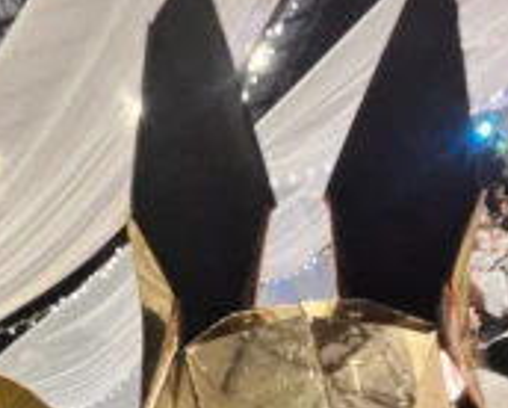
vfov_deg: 20.8
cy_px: 509
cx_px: 127
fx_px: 1024
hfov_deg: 27.5
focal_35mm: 68
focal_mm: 2.71
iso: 250
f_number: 2.2
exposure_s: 1/40
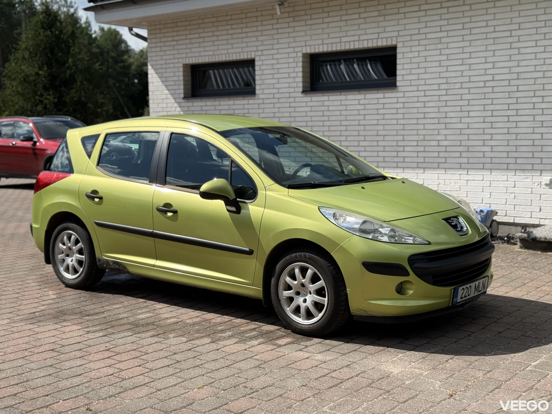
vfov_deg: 30.3
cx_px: 276
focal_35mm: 48
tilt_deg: -5.4
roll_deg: +0.5
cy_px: 207
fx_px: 765
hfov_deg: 39.7
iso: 64
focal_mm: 6.76
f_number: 1.78
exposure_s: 1/5208
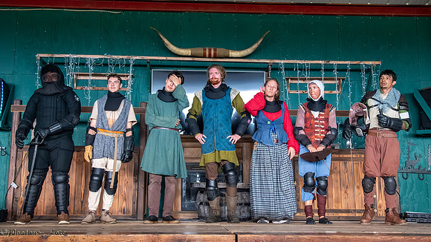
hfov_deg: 43.0
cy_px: 101
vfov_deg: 24.9
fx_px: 547
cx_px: 218
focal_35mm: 48
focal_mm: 38
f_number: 5.6
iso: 8000
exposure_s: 1/320
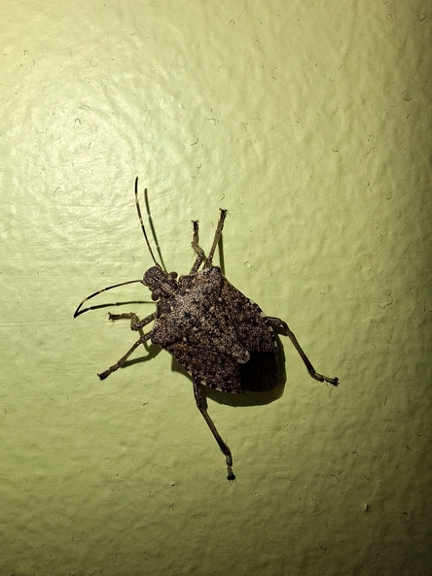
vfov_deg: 65.3
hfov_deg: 51.3
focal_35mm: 27
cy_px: 275
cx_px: 200
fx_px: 450
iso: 40
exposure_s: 1/199
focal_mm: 2.13
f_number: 2.4
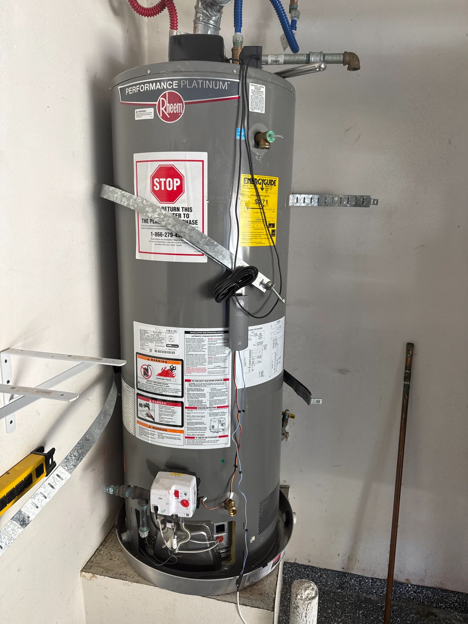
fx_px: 433
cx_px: 234
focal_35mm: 24
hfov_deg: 56.8
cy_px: 312
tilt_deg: -10.4
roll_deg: -0.8
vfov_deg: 71.6
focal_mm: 6.76
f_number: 1.78
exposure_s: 1/121
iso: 200
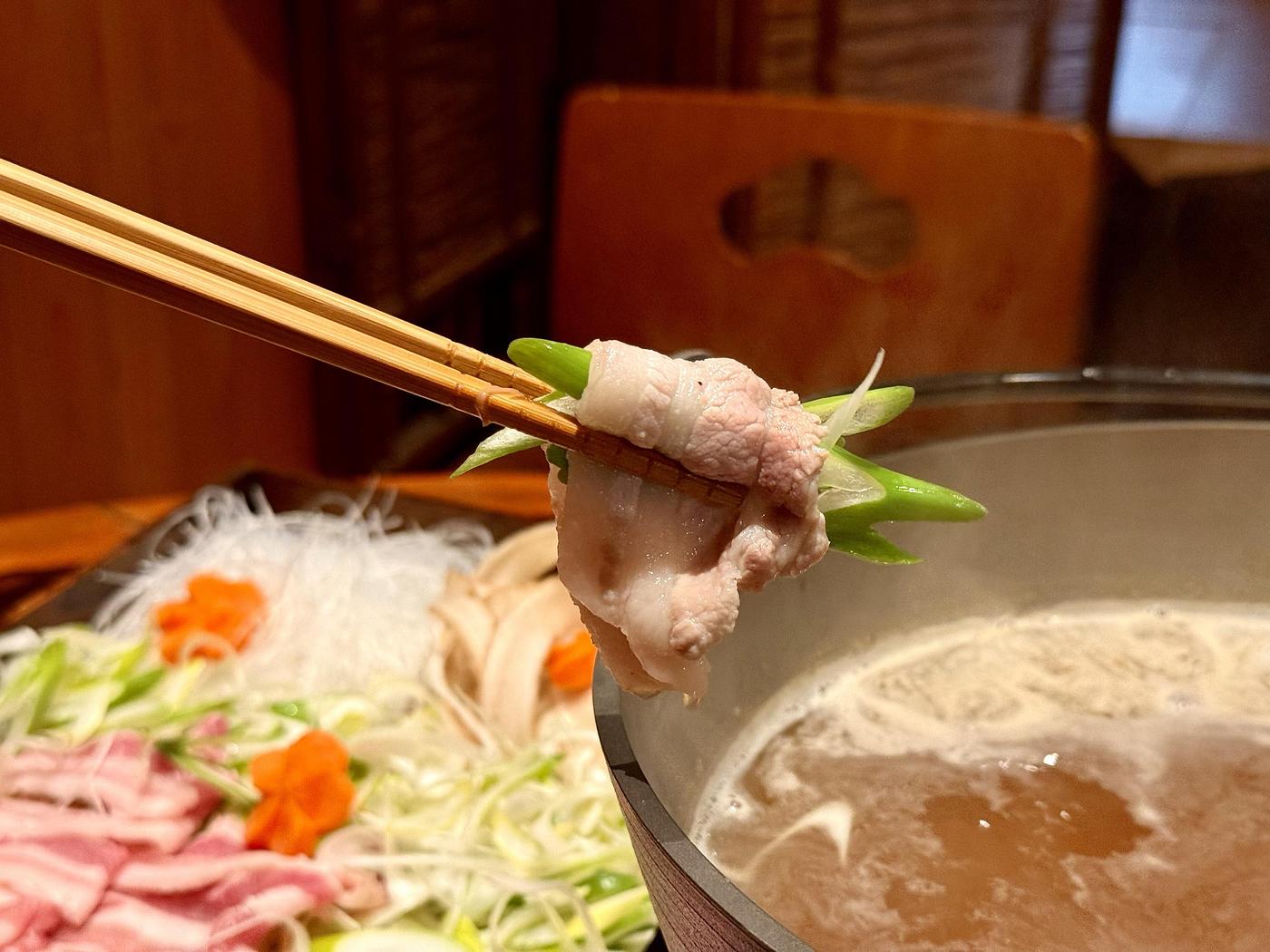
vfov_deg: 30.3
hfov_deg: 39.7
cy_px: 476
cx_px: 635
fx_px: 1761
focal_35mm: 48
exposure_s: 1/40
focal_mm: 6.76
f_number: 1.78
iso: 250
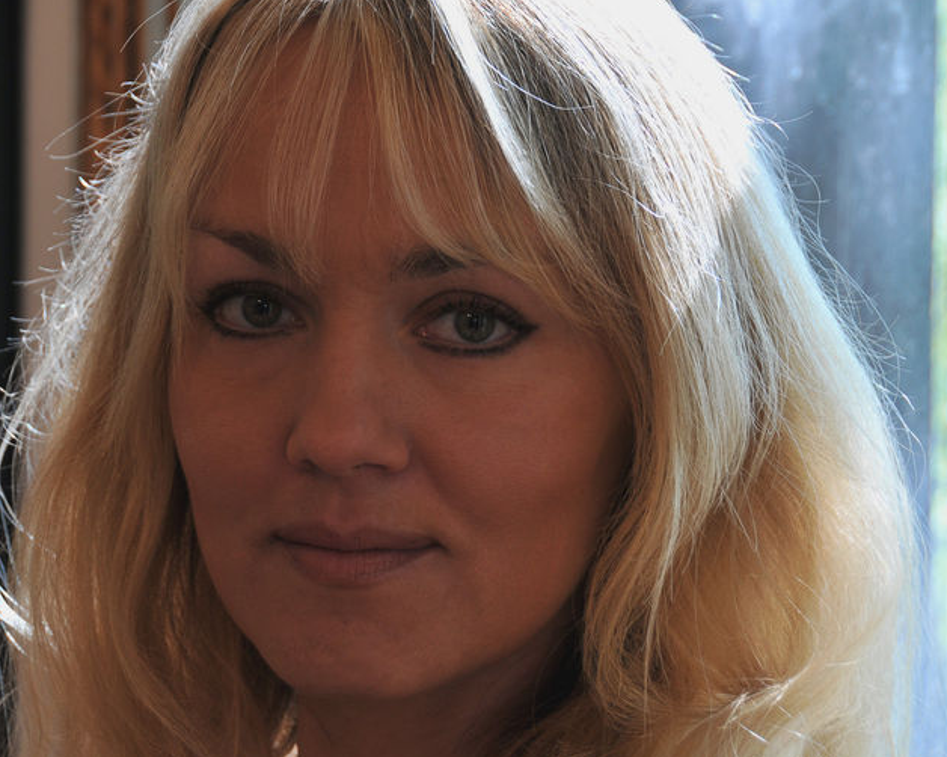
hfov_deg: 13.6
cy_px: 336
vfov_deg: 10.9
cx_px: 321
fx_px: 3951
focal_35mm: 141
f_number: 5.6
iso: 200
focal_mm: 70
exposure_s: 1/80
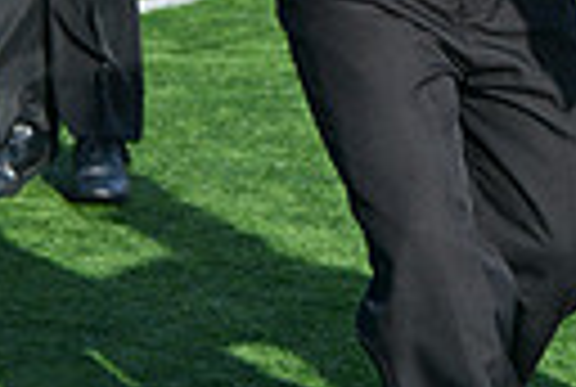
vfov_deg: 4.8
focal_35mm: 280
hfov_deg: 7.3
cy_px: -612
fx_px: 4490
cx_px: 434
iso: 125
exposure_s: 1/1250
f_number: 5.6
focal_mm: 80
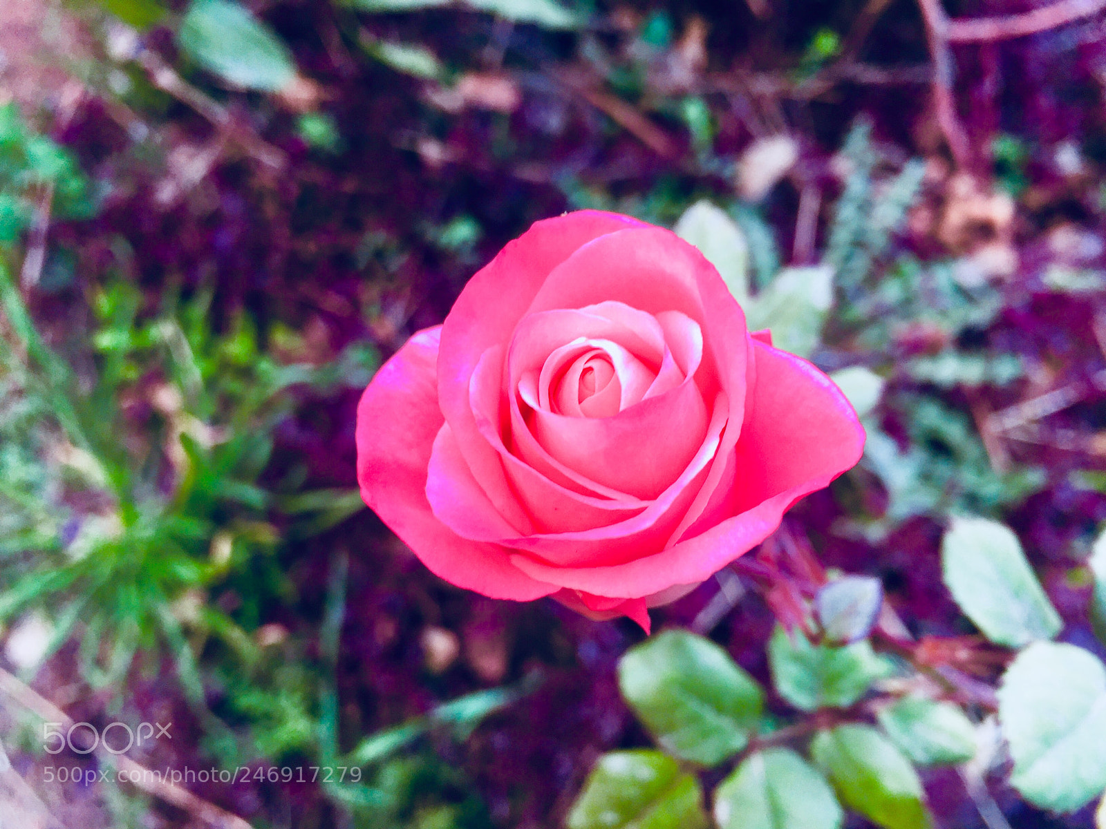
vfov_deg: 48.2
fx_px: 927
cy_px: 414
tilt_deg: -69.9
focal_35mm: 29
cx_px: 553
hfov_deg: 61.7
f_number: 2.2
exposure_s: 1/50
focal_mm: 4.15
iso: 40
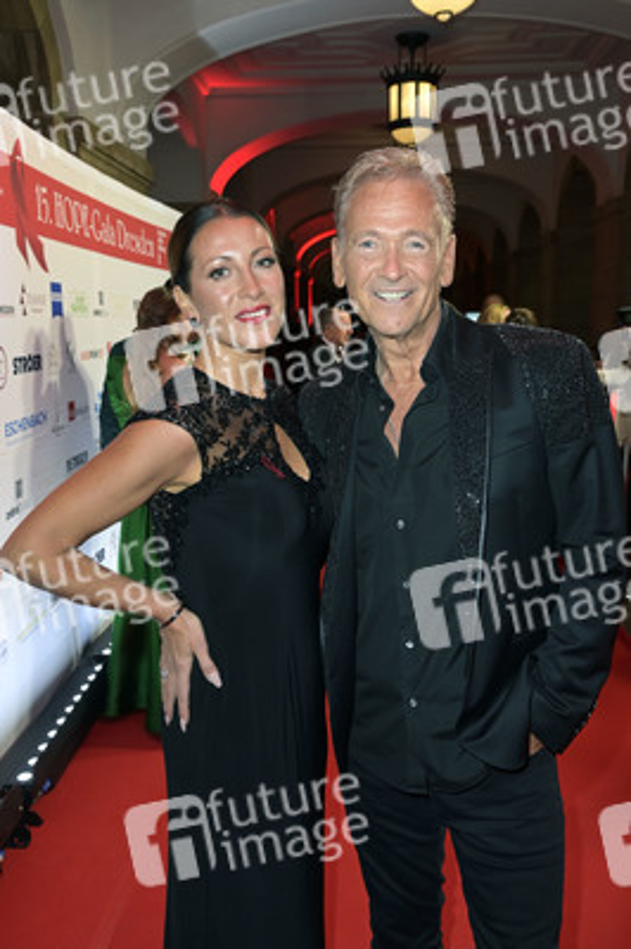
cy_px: 474
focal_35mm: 32
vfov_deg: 58.8
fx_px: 843
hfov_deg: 41.0
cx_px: 316
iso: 1000
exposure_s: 1/125
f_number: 5.6
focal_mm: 32
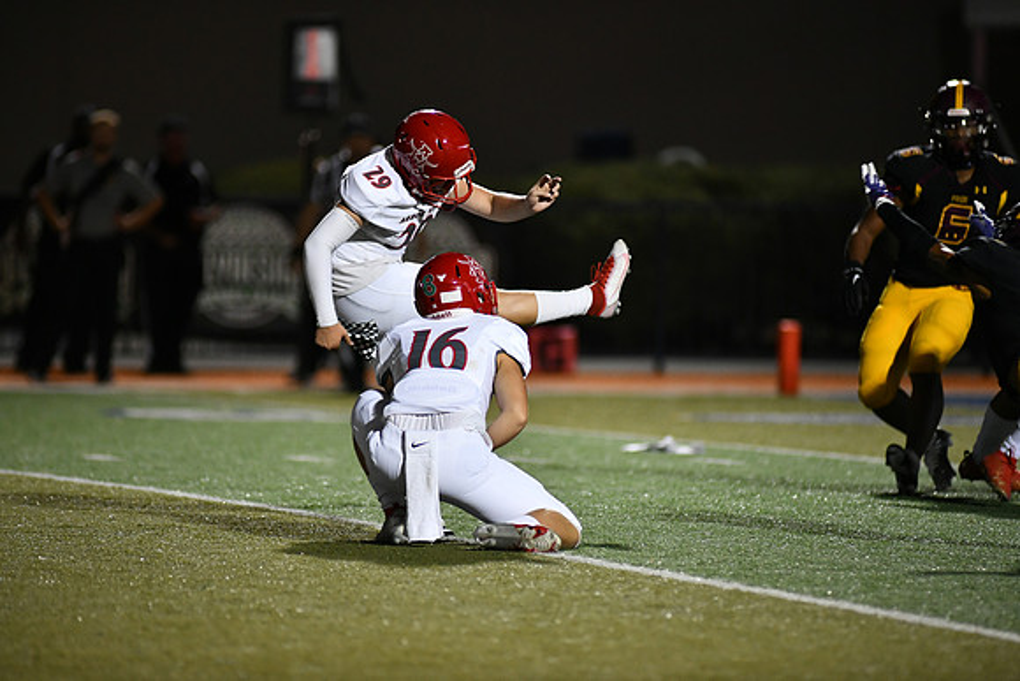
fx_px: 8502
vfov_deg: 4.6
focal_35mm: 300
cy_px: 340
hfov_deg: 6.9
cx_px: 510
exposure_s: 1/1000
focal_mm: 300
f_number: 2.8
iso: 2500
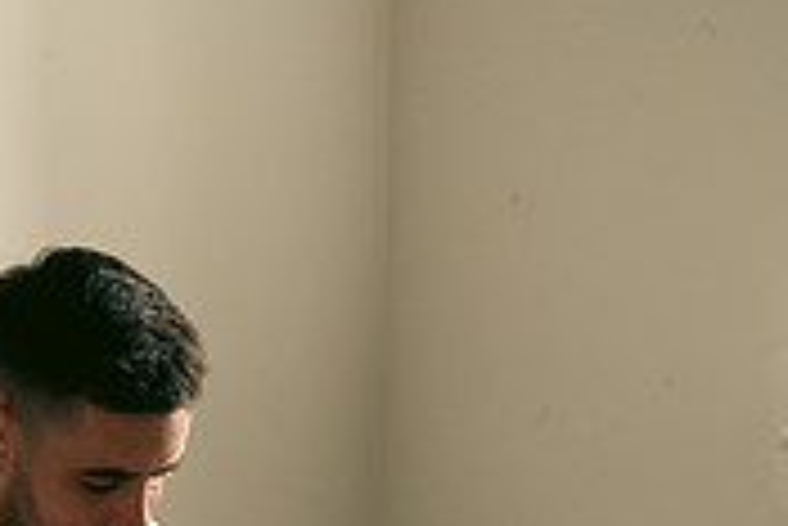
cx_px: 41
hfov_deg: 16.0
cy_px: 843
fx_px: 2760
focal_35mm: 126
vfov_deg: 10.4
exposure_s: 1/160
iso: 800
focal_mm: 38
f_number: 3.5
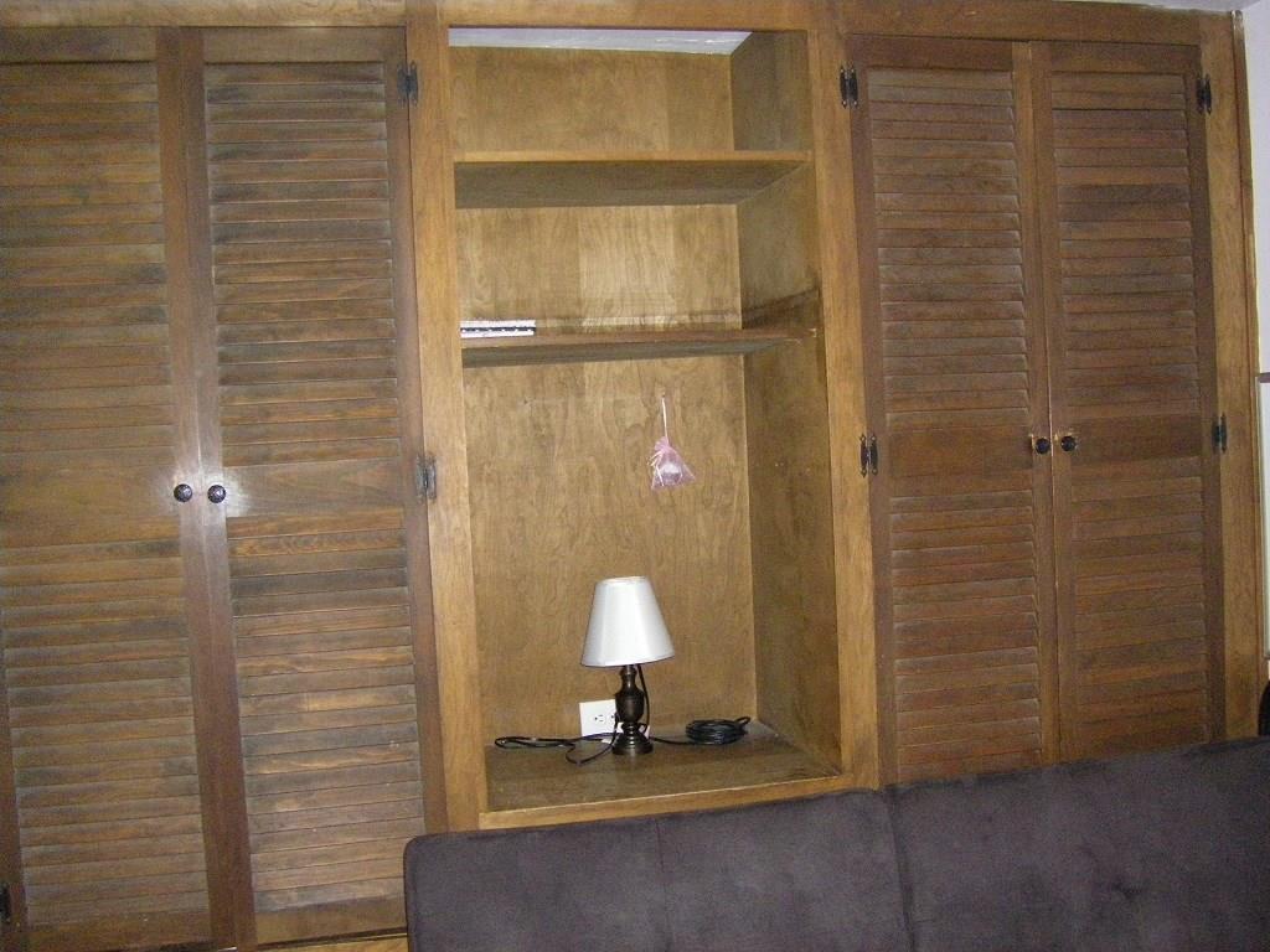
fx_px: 1394
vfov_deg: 37.7
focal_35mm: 38
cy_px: 476
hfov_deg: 49.0
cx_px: 635
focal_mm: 6.3
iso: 800
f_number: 3.5
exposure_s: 1/50
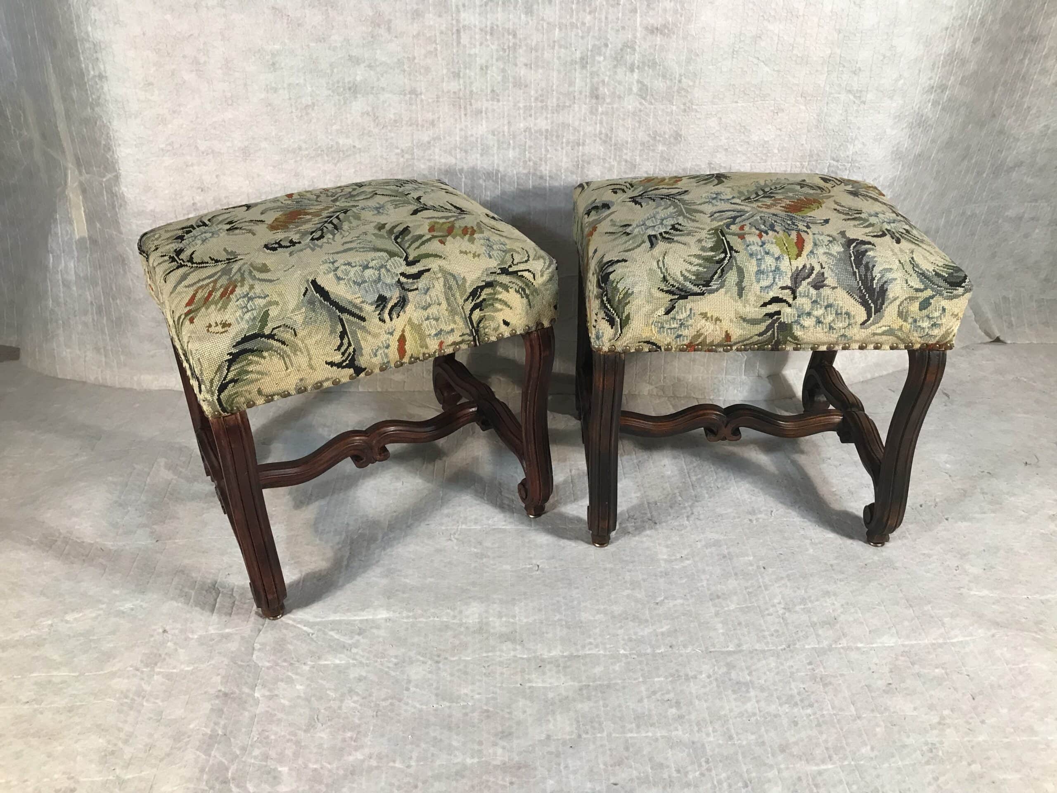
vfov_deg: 49.7
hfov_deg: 63.4
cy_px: 396
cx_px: 528
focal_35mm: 28
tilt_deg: -31.8
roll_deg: +0.3
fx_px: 855
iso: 40
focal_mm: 3.99
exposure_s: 1/33
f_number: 1.8
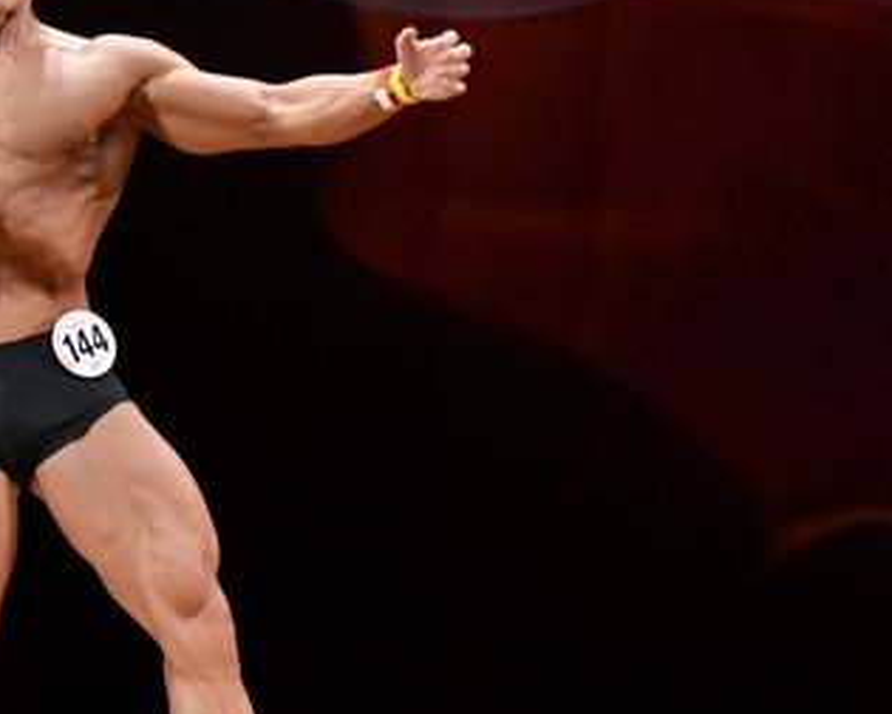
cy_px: 374
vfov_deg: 3.0
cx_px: 185
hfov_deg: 3.7
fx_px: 13728
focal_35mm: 520
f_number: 5.6
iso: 3200
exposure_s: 1/400
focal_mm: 150
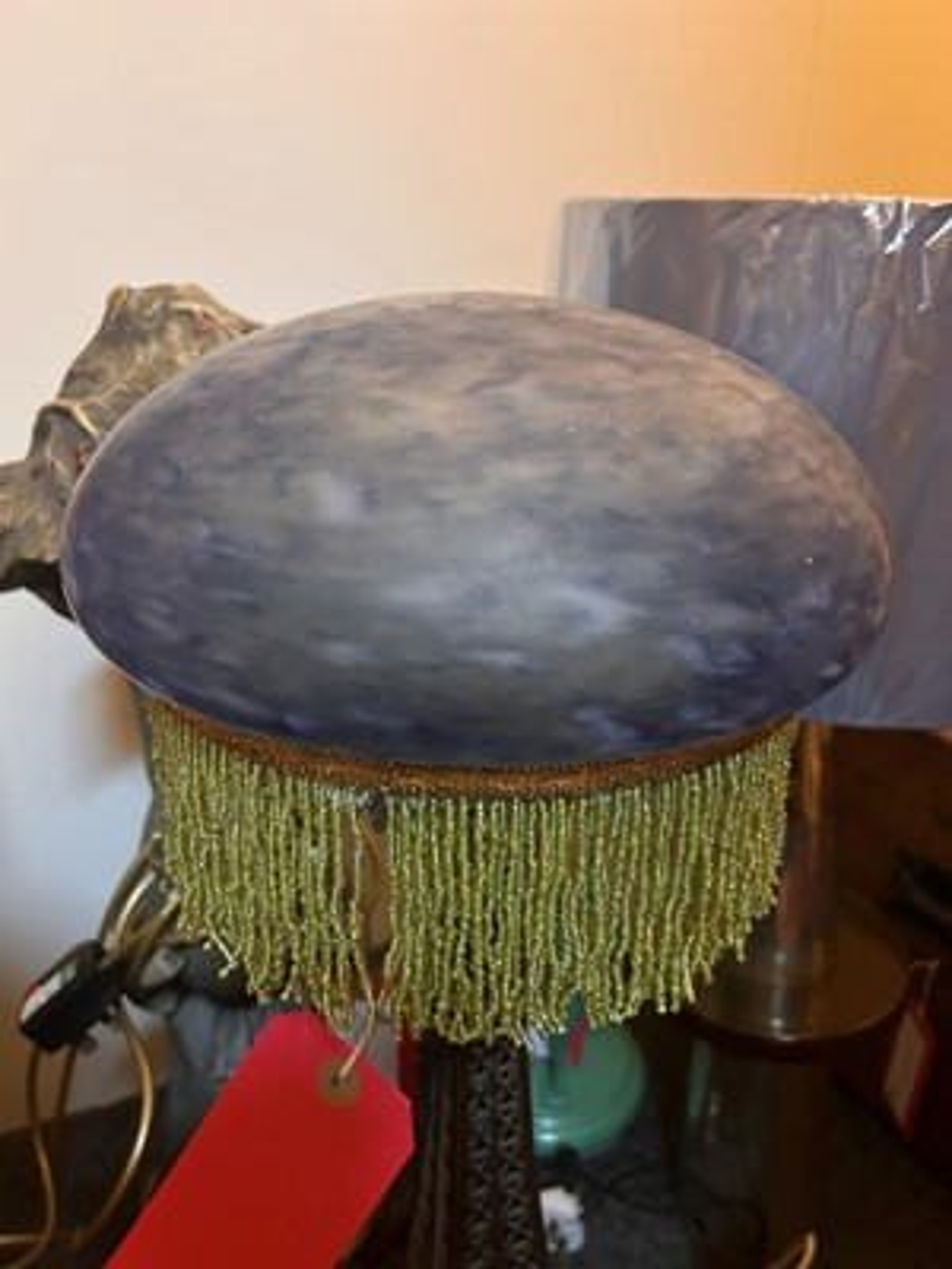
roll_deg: -2.1
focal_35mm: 26
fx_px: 953
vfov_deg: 67.3
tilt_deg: -22.3
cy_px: 634
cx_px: 476
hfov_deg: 53.1
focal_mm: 5.7
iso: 640
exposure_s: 1/33
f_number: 1.5
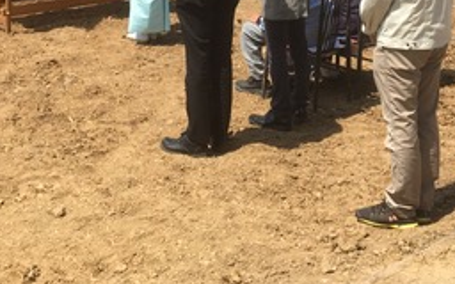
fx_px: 955
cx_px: 220
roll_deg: -2.7
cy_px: -106
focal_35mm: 77
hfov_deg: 26.8
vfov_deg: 15.9
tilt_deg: -3.9
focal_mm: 4.15
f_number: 2.2
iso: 25
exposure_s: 1/1131
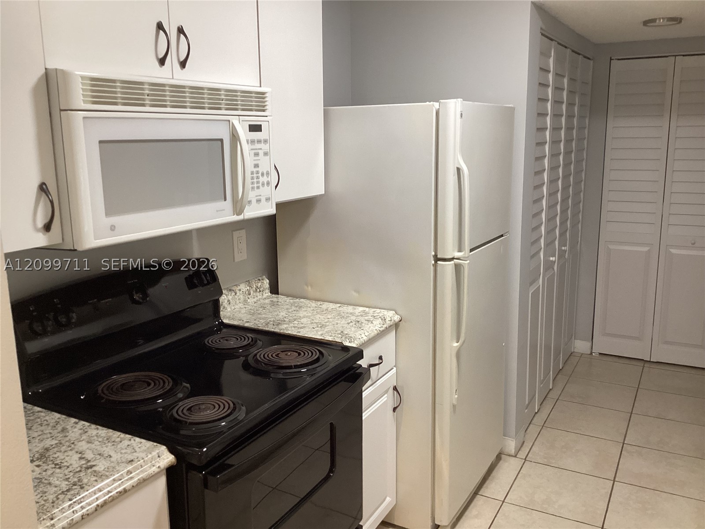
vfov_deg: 45.4
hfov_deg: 58.4
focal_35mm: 31
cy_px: 264
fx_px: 631
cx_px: 352
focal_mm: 3.3
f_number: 2.4
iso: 160
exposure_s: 1/60
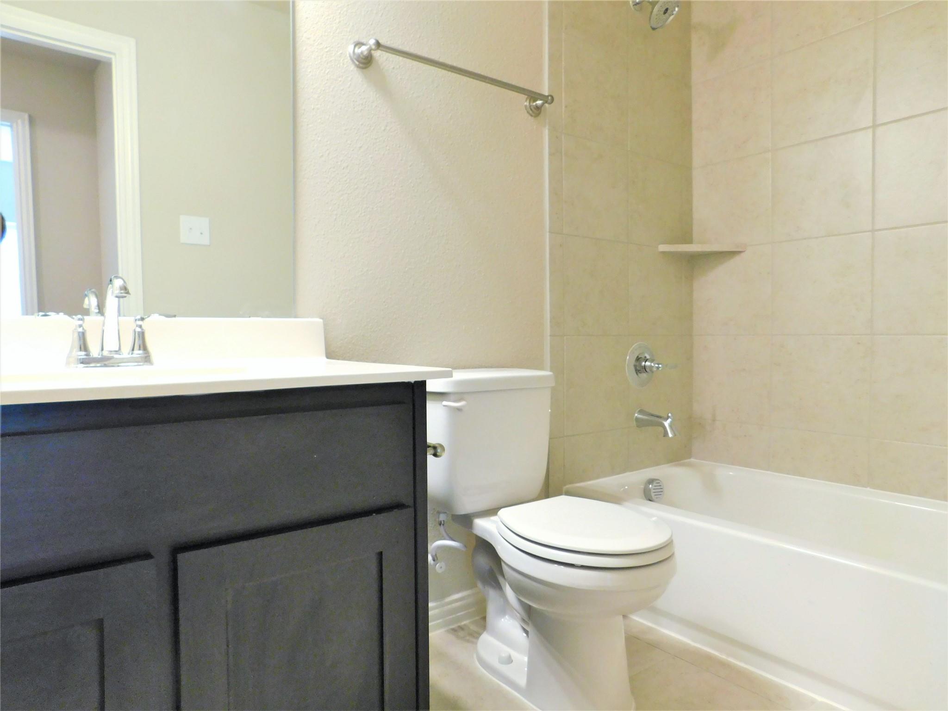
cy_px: 356
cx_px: 474
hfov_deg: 73.9
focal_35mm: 23
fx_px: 630
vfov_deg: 58.9
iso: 400
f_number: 3
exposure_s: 1/25
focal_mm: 4
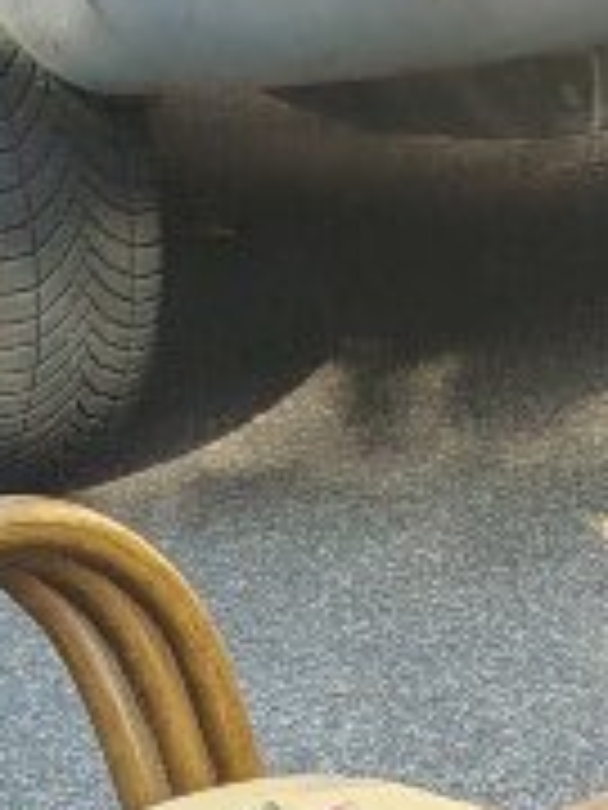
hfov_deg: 8.4
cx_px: 1558
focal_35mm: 160
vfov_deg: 10.6
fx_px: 3747
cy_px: 1917
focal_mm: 5.25
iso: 100
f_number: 1.75
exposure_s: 1/177
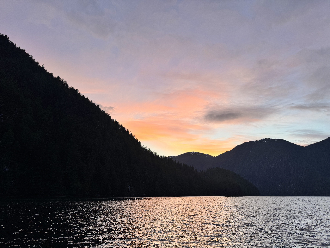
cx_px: 165
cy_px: 124
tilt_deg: +14.2
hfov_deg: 71.6
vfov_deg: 56.8
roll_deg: +1.1
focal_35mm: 24
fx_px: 229
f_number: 1.78
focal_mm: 6.76
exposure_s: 1/152
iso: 64
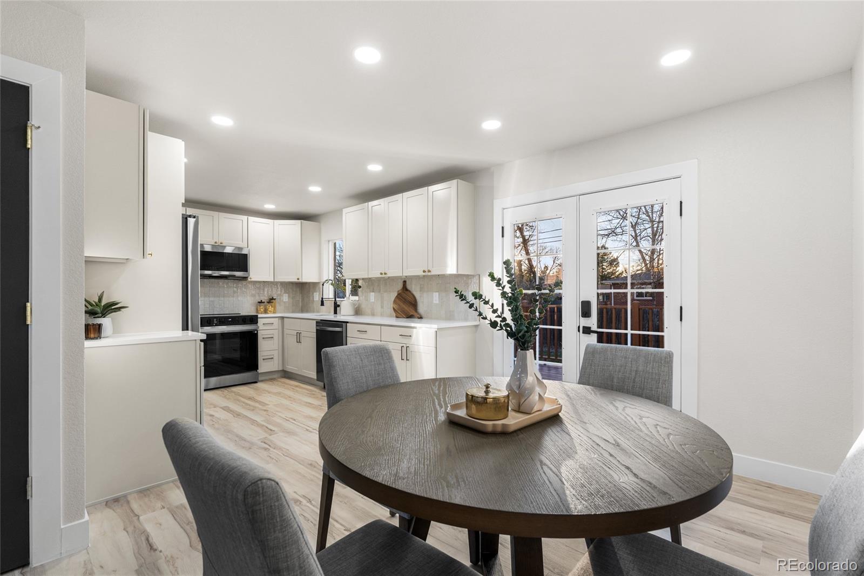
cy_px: 288
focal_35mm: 16
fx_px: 384
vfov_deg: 73.7
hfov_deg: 96.7
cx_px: 432
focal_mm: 16
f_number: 8
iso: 400
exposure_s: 1/20
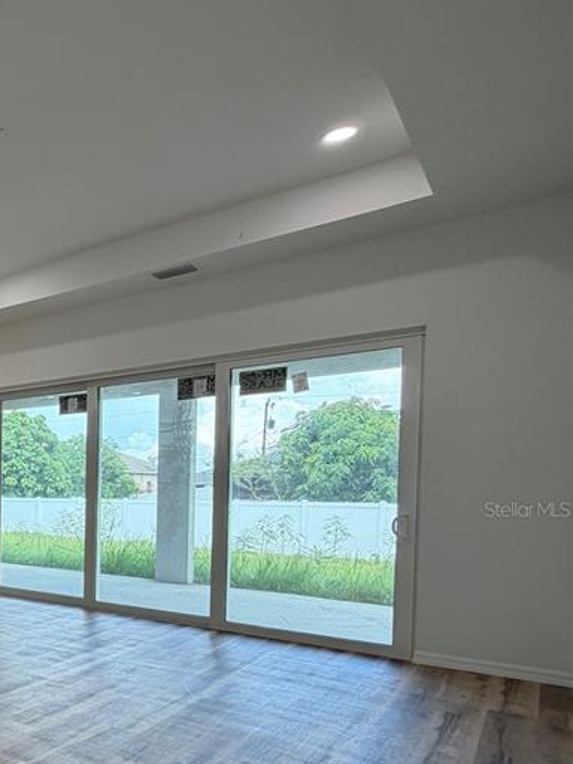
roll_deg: +0.1
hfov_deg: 33.9
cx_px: -190
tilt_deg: -1.6
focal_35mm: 28
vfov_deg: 61.9
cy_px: 509
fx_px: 618
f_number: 2.2
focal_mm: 2.22
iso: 125
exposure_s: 1/120
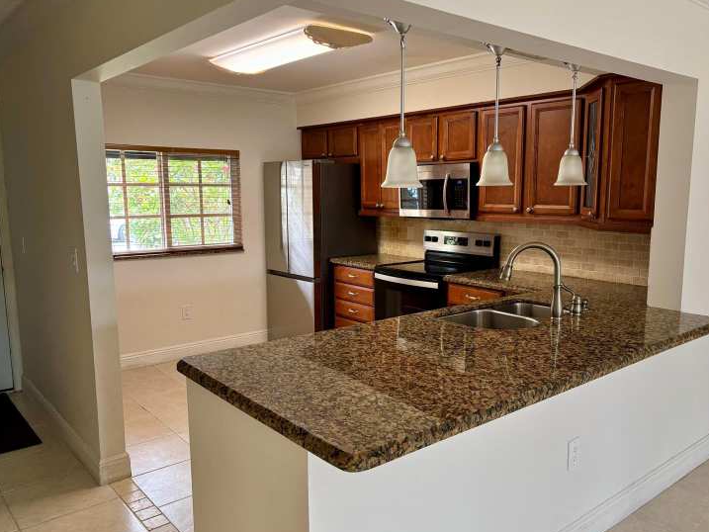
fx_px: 594
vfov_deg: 48.2
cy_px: 273
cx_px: 392
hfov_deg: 61.5
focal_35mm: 29
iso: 100
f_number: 1.6
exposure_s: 1/60
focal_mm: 5.96
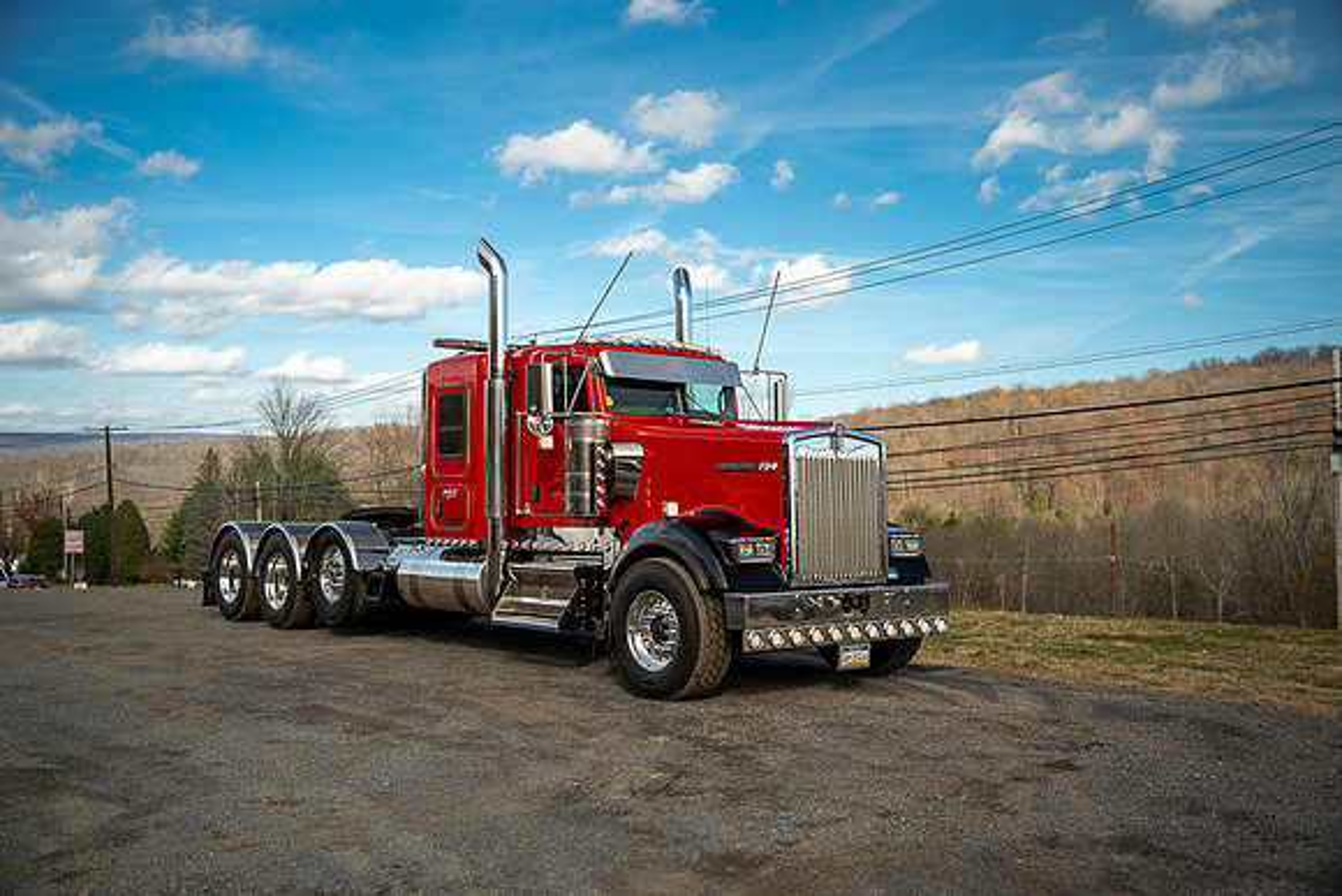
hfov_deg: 53.1
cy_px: 448
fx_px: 1342
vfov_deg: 36.9
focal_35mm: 36
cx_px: 671
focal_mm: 36
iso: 100
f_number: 2.2
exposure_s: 1/1000
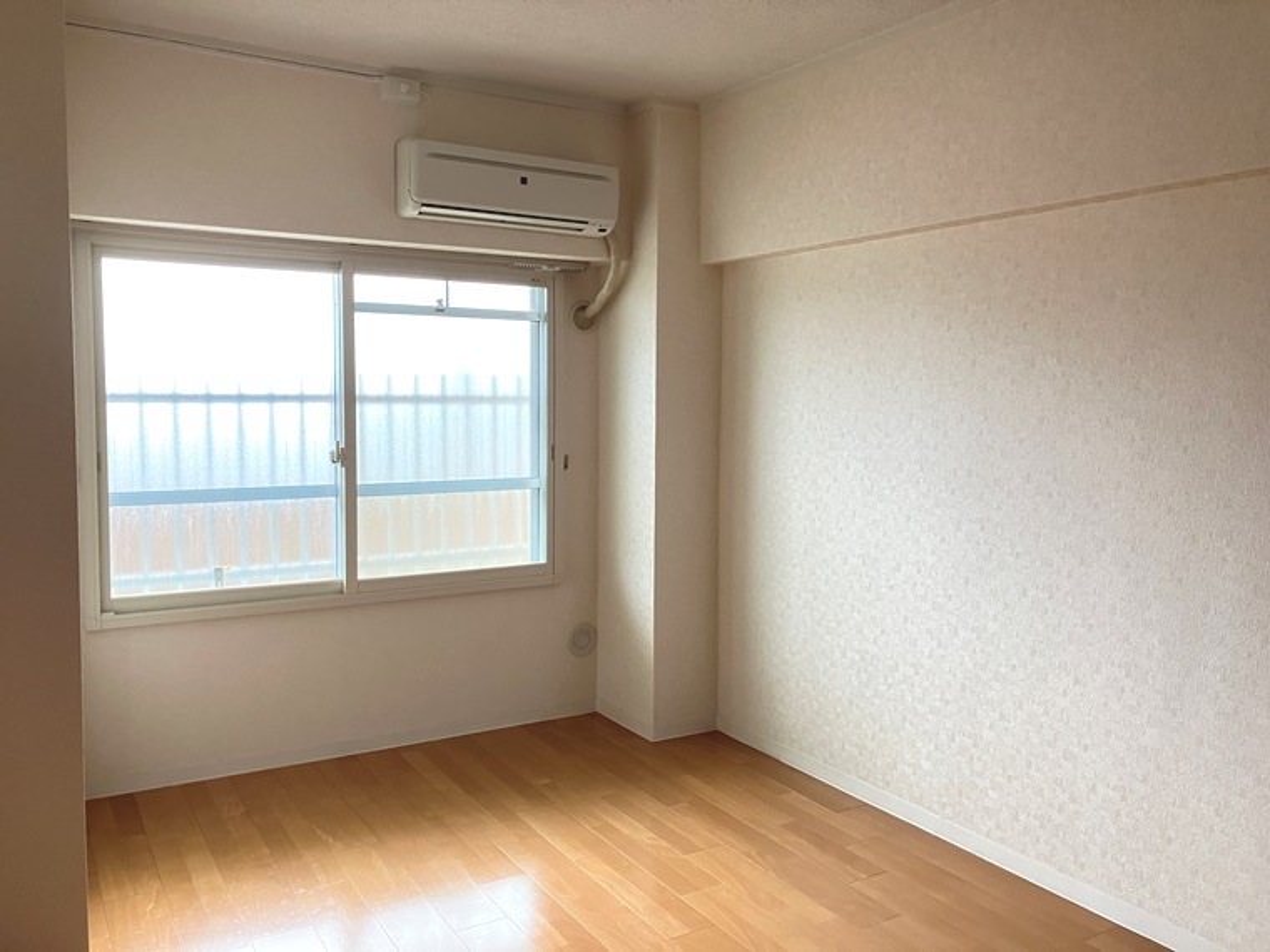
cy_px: 476
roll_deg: +0.3
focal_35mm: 28
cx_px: 635
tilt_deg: -1.8
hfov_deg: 63.4
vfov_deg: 49.7
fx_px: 1027
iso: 80
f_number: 1.8
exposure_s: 1/99
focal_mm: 3.99
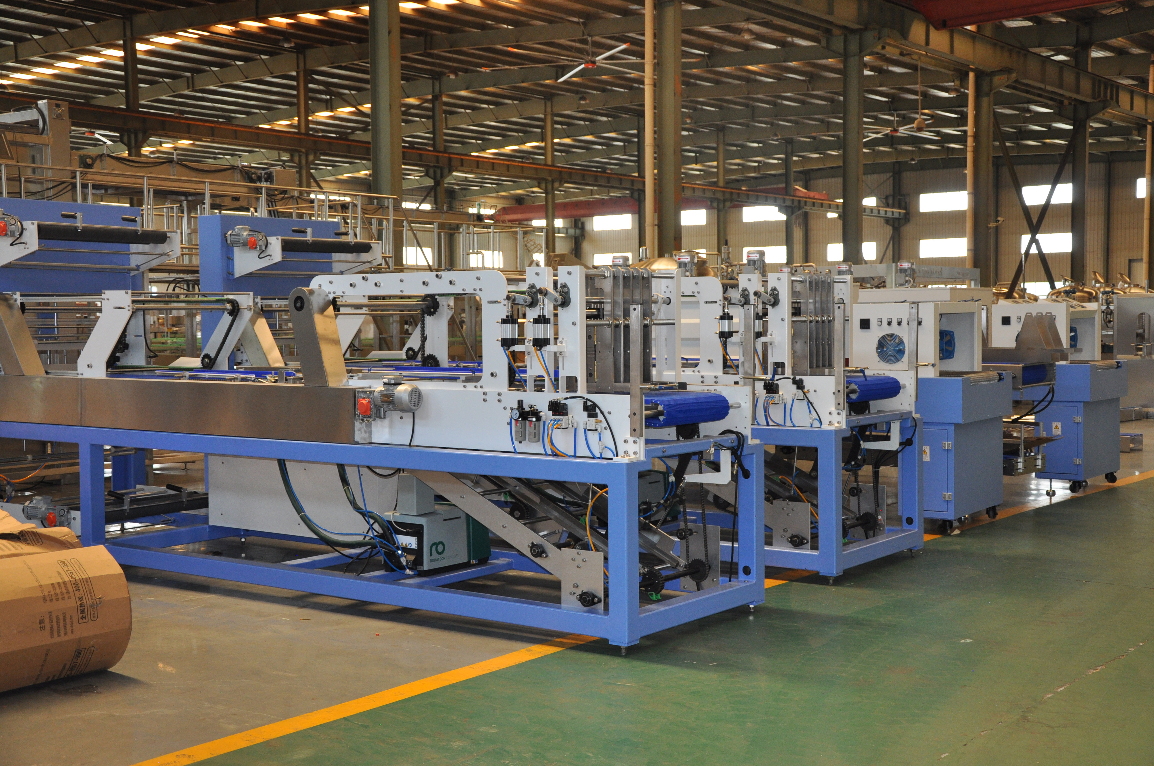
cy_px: 383
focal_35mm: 45
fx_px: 1441
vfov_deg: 29.8
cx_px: 577
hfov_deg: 43.7
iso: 720
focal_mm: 30
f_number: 4.2
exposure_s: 1/125
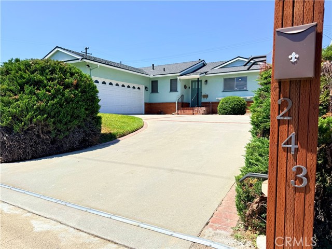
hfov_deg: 71.6
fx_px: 230
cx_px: 166
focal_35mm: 24
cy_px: 124
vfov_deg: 56.8
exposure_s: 1/4975
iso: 80
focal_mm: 6.76
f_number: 1.78
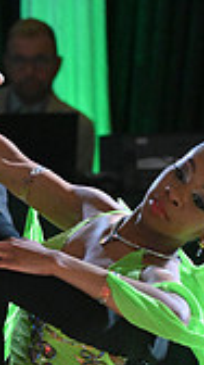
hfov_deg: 1.9
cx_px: 75
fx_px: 6121
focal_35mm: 634
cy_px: 489
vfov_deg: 3.4
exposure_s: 1/400
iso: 4500
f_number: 6.3
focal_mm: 175
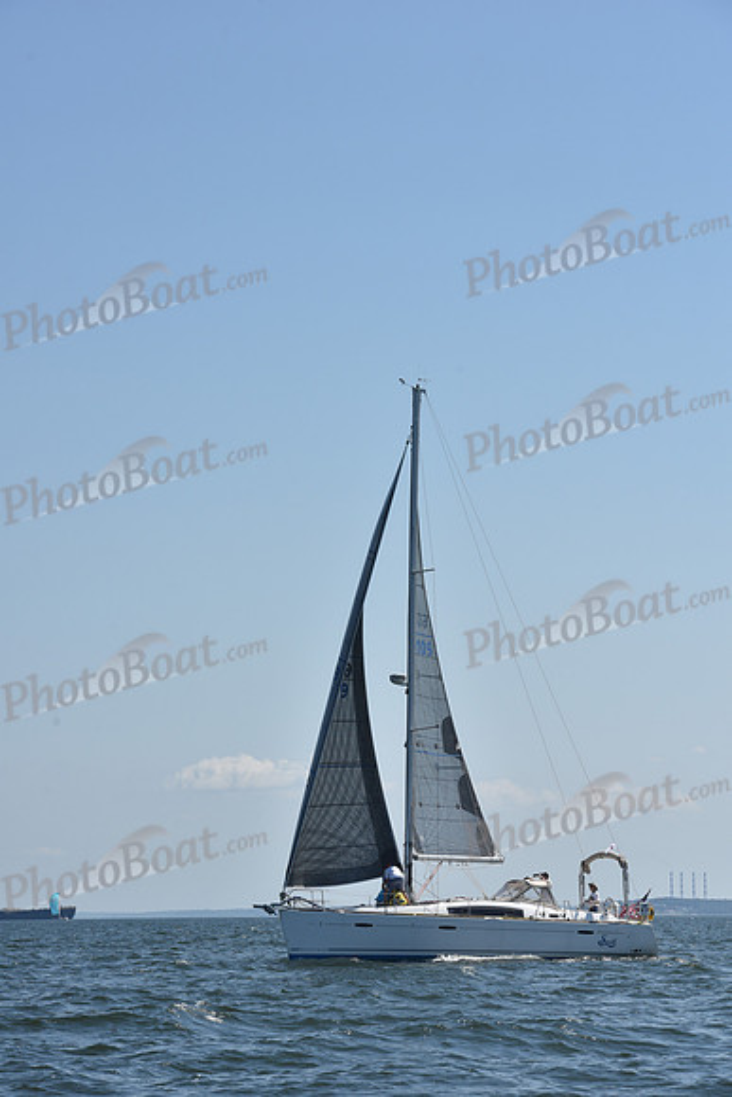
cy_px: 548
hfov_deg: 12.5
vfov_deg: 18.6
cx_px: 366
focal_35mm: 110
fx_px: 3353
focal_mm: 110
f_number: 10
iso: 320
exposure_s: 1/1250
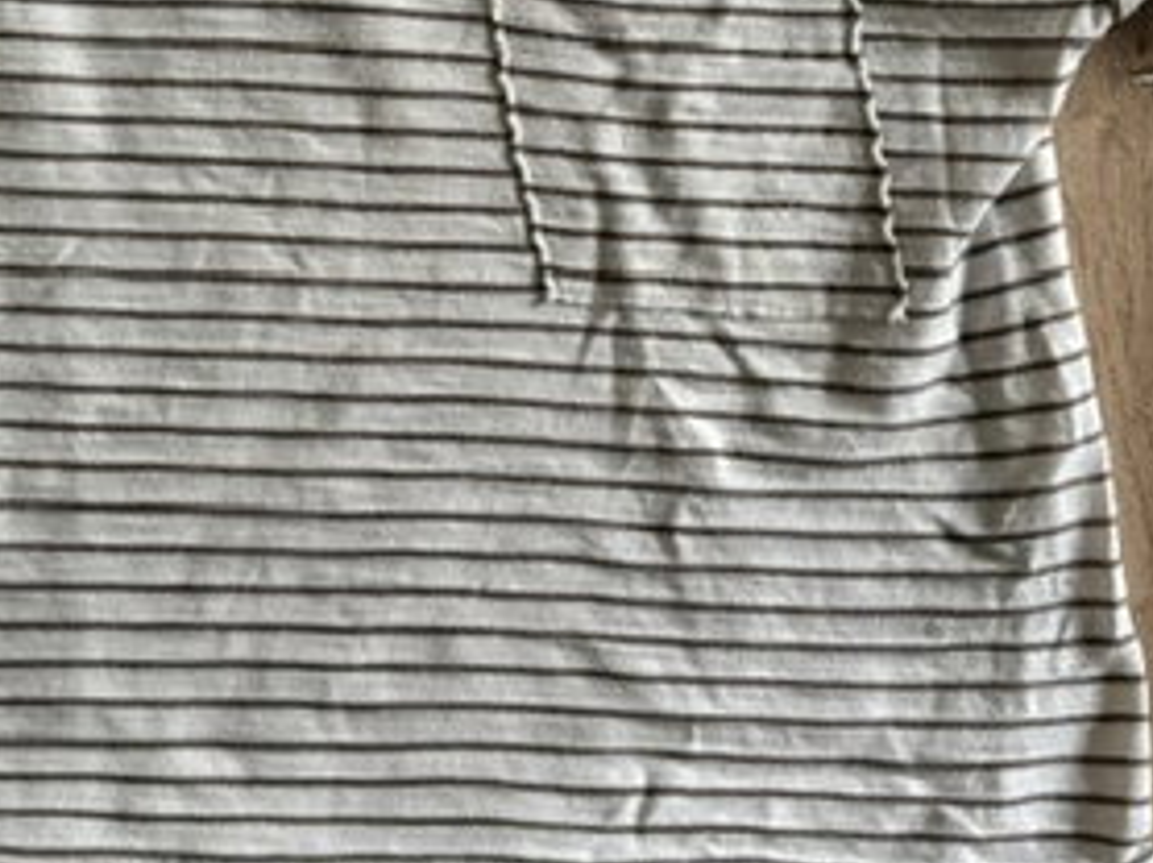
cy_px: 102
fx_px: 1930
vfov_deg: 24.5
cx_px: 353
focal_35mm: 58
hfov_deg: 32.9
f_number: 1.6
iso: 640
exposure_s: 1/34
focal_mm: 5.96
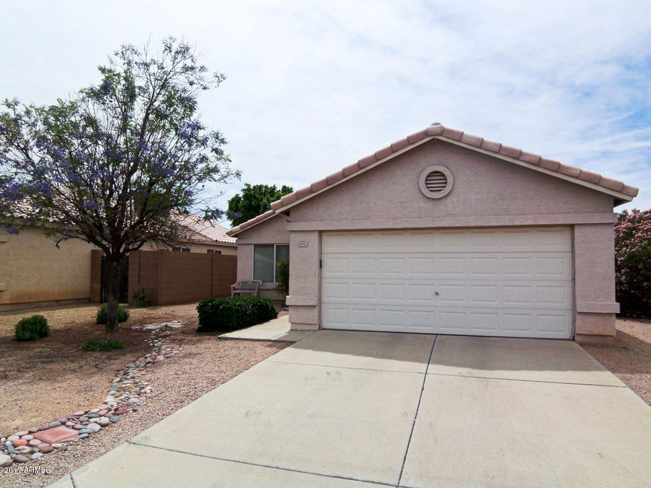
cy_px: 244
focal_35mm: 23
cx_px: 326
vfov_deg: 58.9
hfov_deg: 73.9
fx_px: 433
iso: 50
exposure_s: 1/500
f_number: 5.6
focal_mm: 3.8
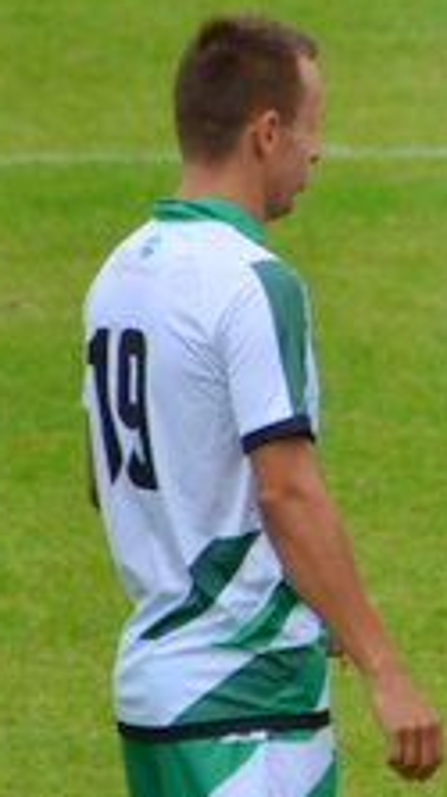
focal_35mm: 1690
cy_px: 454
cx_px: 1269
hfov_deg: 0.7
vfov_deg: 1.3
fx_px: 35705
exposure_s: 1/800
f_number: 5.6
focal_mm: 300
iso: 800
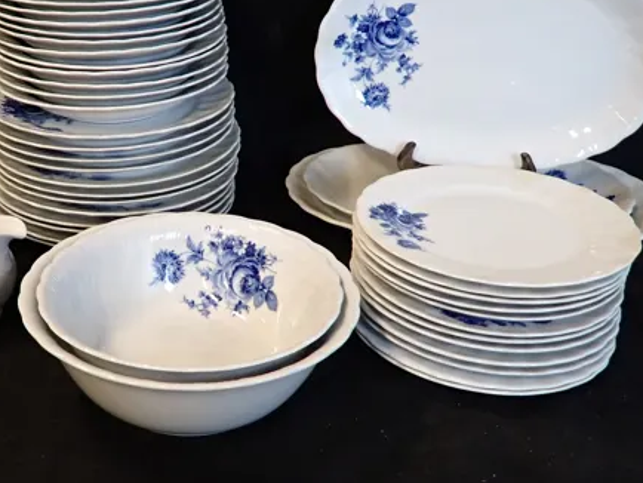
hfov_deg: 50.1
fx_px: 650
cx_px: 147
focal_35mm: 35
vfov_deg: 40.5
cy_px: 187
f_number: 2
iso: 250
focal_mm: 3.33
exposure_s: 1/30
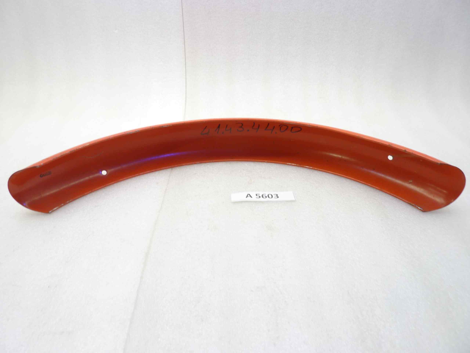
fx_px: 339
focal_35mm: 25
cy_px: 176
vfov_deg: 54.9
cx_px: 235
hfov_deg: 69.4
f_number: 3.3
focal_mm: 4.1
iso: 80
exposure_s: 1/13
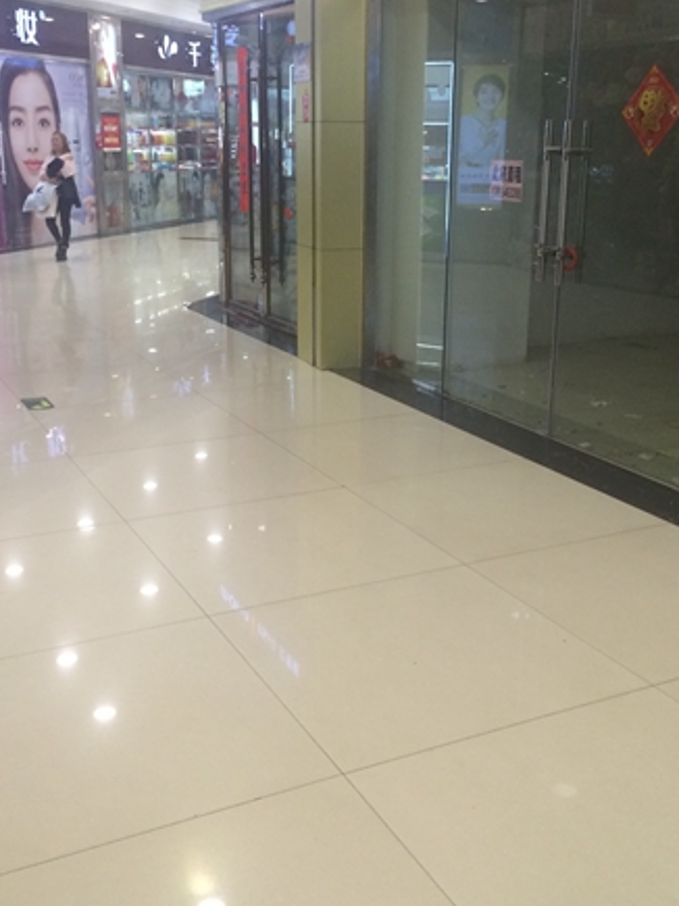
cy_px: 429
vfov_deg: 46.8
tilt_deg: -17.8
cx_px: 356
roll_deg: -0.5
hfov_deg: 35.9
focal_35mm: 40
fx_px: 1047
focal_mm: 4.15
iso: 80
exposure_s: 1/33
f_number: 2.2
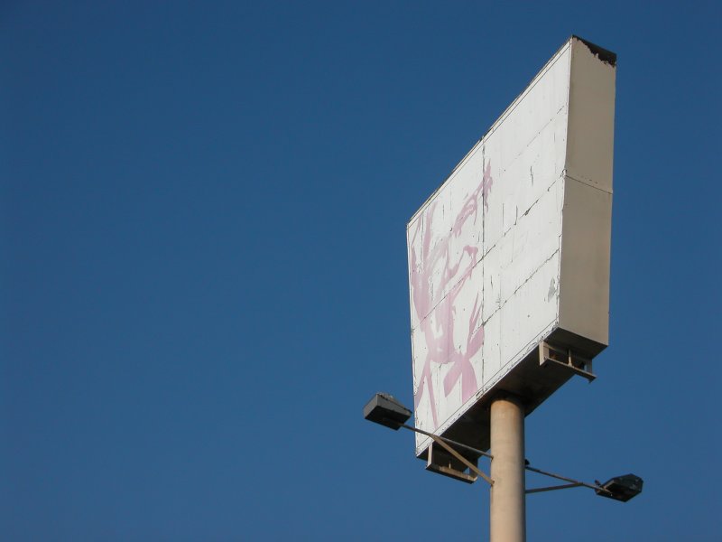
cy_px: 271
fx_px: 1627
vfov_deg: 18.9
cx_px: 361
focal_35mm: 78
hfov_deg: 25.0
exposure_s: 1/1838
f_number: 3.4
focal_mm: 19.9
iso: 100
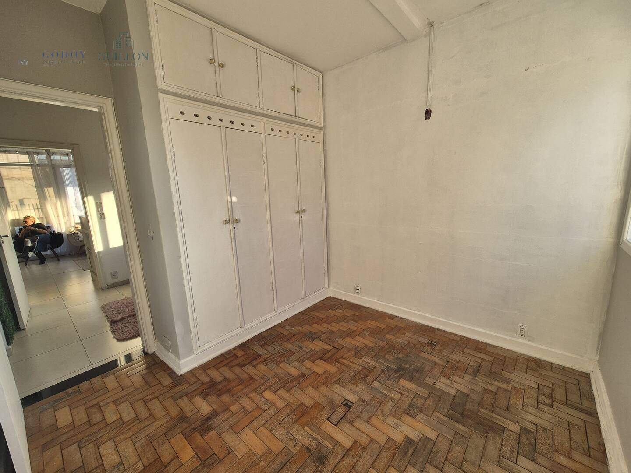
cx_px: 316
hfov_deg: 106.2
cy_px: 236
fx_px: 237
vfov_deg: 89.9
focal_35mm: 13
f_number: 2.2
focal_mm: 2.2
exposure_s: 1/268
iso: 50
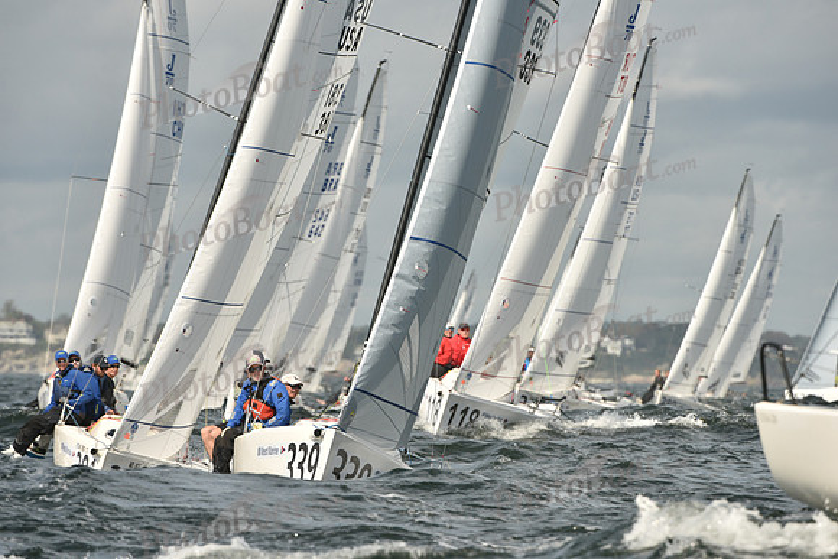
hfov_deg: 5.2
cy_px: 280
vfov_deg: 3.4
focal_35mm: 400
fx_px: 9313
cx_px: 419
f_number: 8
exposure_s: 1/1250
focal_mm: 400
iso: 320
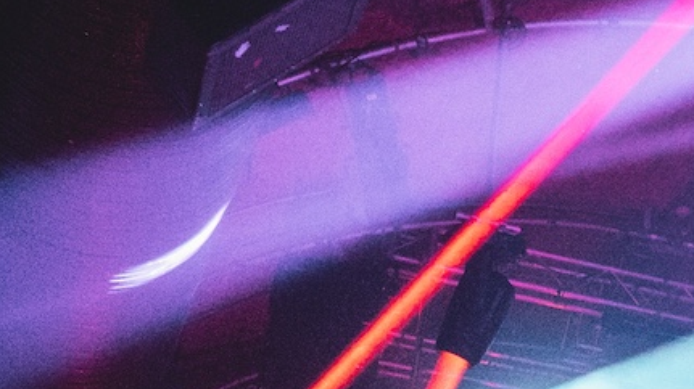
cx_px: 1140
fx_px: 1968
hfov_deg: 17.3
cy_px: 634
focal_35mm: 107
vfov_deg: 10.8
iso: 10000
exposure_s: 1/320
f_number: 2.8
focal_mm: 22
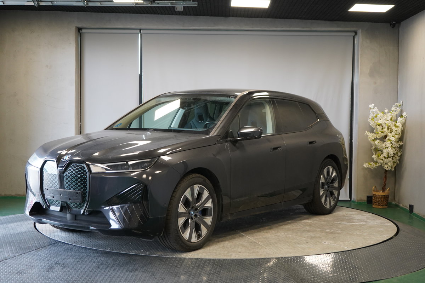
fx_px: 602
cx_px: 212
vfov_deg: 26.5
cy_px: 142
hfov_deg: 38.9
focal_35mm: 51
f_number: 4.5
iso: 2500
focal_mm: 51
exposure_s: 1/160
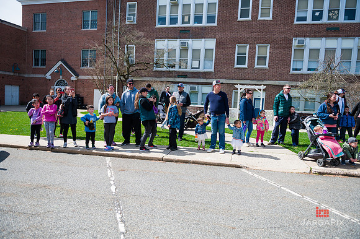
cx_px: 180
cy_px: 120
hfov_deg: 73.8
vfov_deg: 53.1
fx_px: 240
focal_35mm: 24
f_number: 4
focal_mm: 24
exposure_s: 1/3200
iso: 200
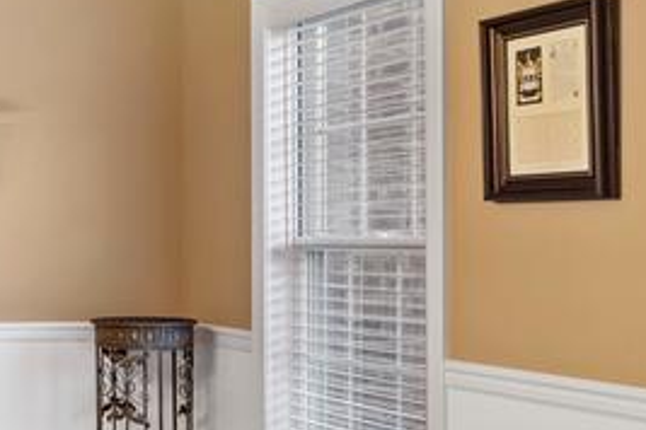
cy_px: 252
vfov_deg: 19.7
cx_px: -368
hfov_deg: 22.8
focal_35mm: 69
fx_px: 1238
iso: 500
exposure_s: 1/3
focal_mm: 18
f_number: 8
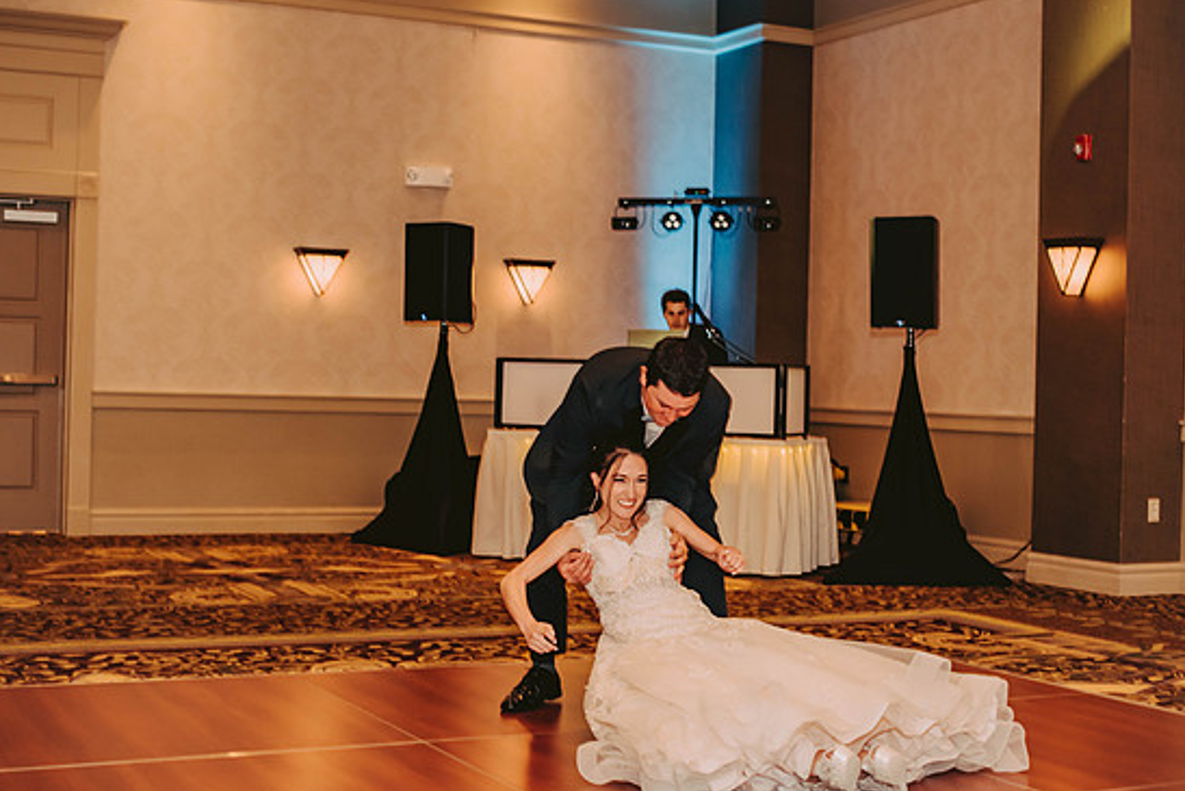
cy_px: 374
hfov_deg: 37.5
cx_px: 607
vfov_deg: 25.5
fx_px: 1745
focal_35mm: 53
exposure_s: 1/125
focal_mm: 50
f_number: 2.5
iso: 800
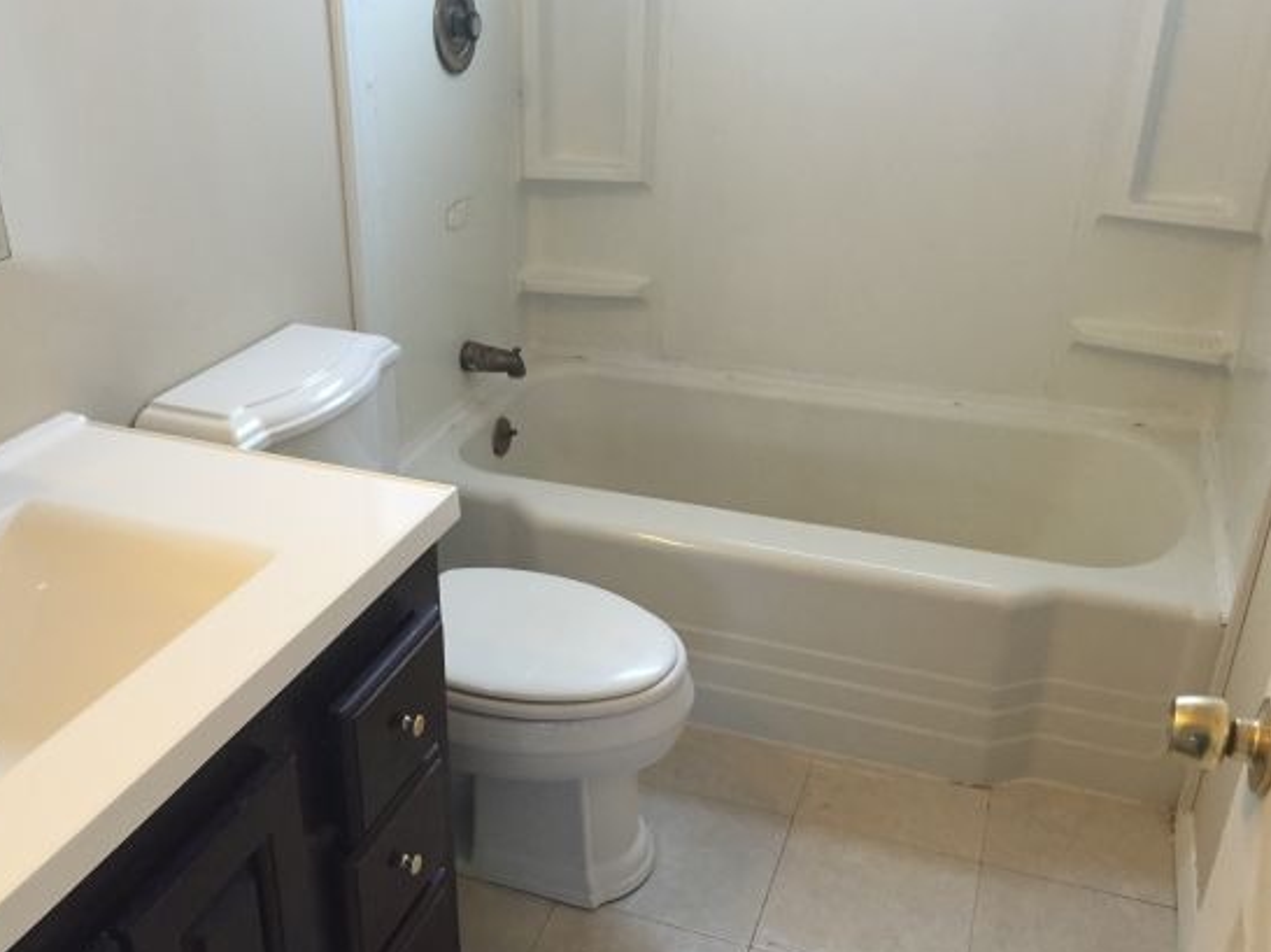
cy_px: 517
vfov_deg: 41.7
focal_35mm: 34
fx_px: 1248
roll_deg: +0.0
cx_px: 563
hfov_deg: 53.9
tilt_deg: -28.0
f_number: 2.2
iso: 125
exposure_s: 1/30
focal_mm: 4.15
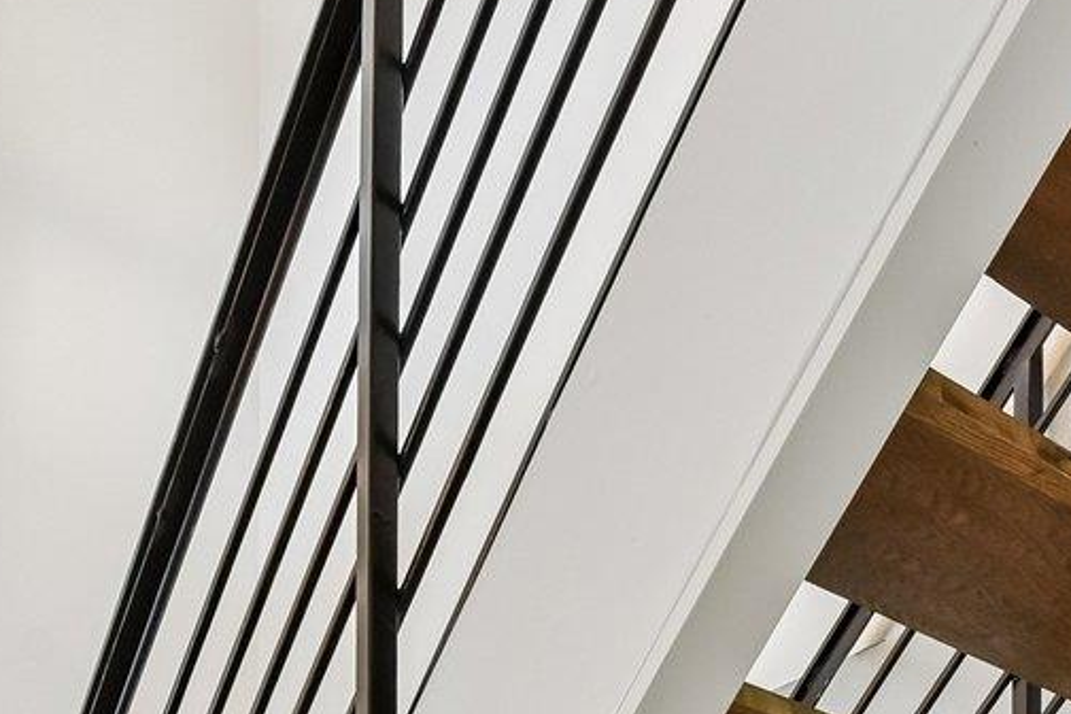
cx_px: 886
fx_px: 1815
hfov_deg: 31.8
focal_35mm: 61
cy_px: 1418
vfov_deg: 16.8
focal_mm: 15
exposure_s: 1/15
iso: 500
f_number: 8
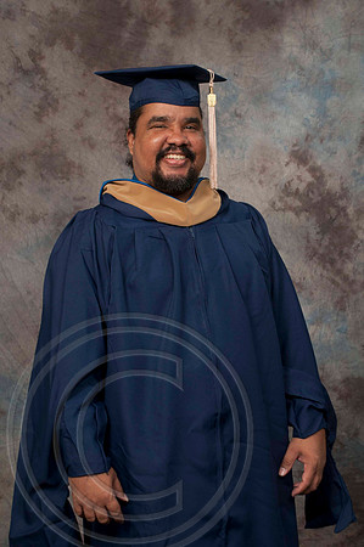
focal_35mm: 72
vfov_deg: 28.1
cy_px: 274
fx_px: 1094
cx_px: 182
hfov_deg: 18.9
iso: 200
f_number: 5.6
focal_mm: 48
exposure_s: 1/125
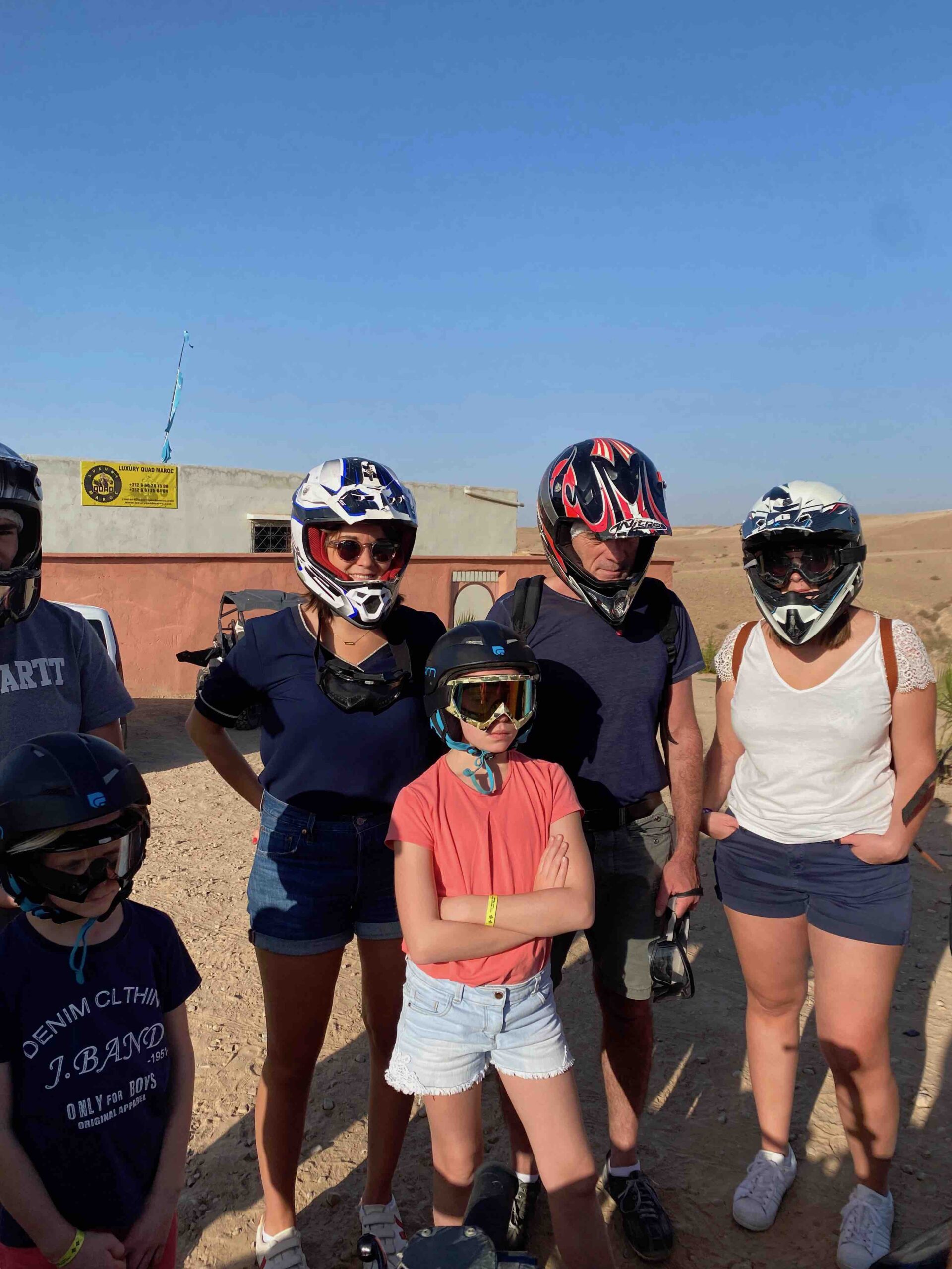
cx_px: 476
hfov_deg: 53.1
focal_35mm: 26
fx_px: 953
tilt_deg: -5.6
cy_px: 634
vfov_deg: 67.3
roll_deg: -0.6
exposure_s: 1/2817
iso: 32
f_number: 1.8
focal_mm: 4.25
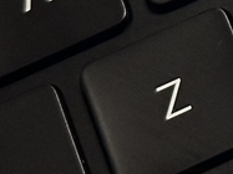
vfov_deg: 4.7
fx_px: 2072
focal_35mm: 308
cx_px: 571
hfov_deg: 6.1
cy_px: -226
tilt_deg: -59.7
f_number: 1.78
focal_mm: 6.86
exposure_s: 1/50
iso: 160
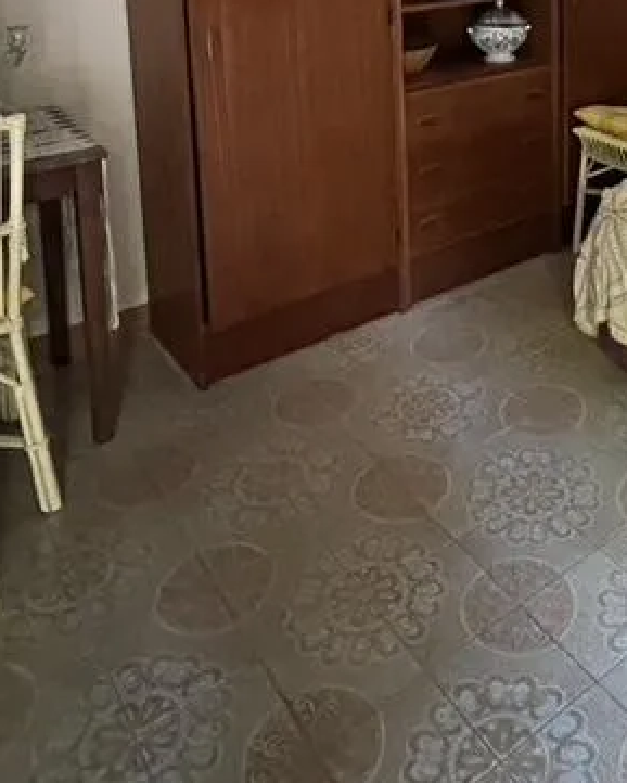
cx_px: 545
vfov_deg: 42.3
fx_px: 835
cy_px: -26
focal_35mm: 36
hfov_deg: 38.8
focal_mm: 1.57
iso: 1250
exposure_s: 1/30
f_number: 1.8
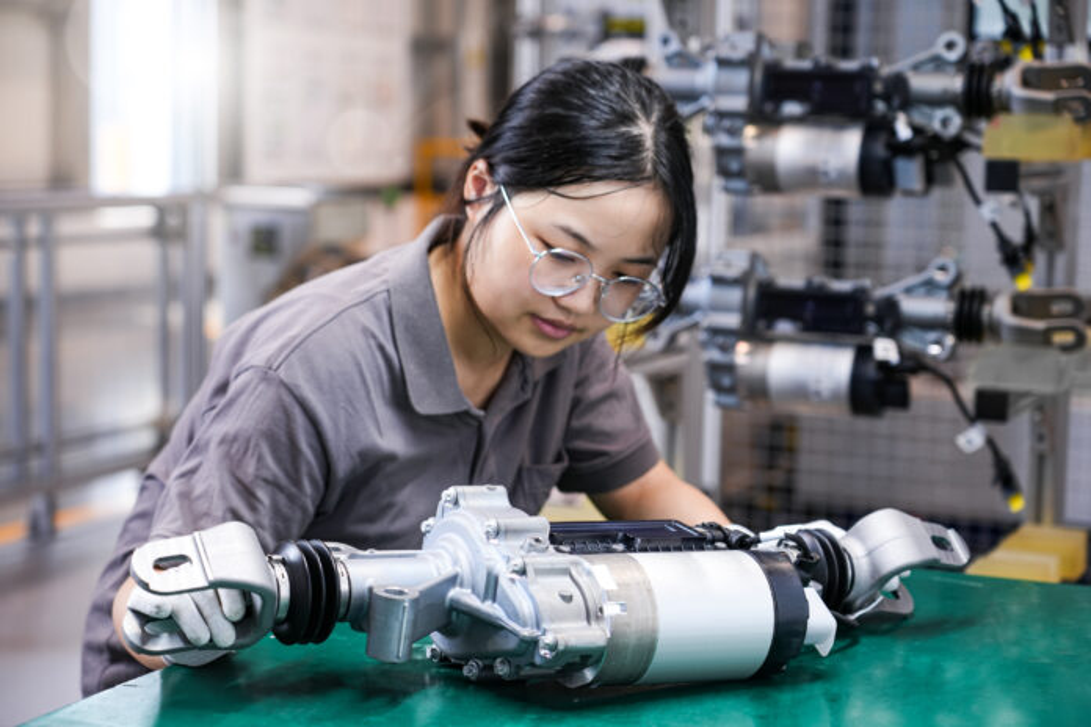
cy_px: 364
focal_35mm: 71
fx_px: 2152
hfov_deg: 28.5
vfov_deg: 19.2
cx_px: 546
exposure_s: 1/80
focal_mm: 71
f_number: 4
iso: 250
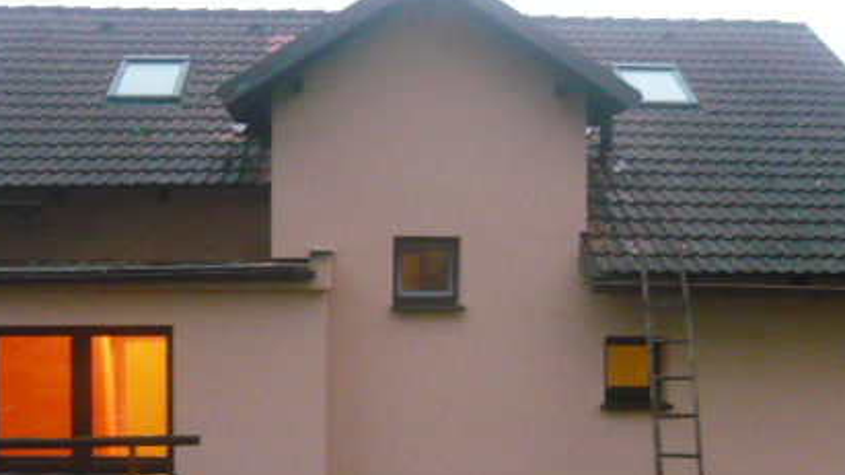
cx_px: 436
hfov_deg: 37.2
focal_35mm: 56
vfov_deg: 21.4
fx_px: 1254
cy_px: 290
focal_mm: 5.5
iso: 800
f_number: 2.8
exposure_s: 1/20
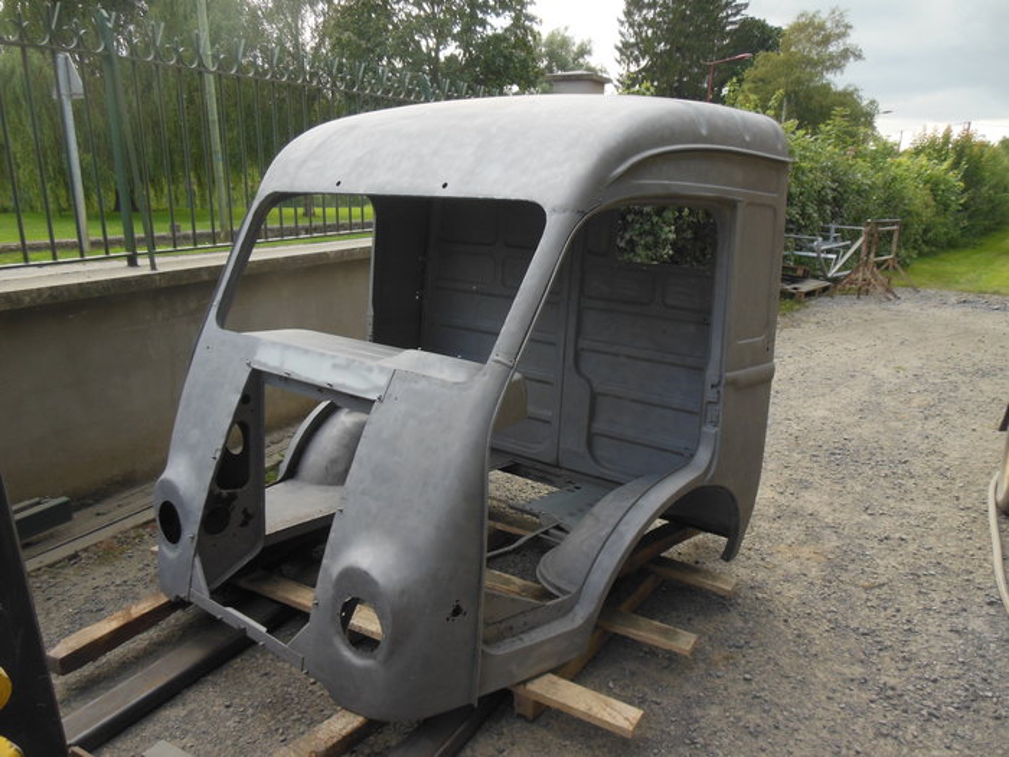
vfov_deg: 54.9
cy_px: 378
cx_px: 504
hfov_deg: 69.4
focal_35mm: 25
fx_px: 729
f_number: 3.2
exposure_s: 1/320
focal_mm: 4.5
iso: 125
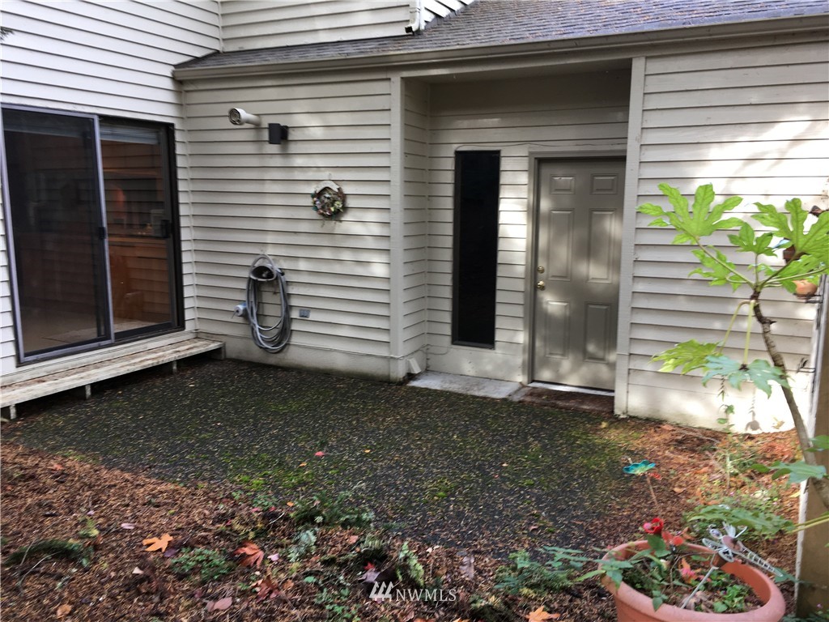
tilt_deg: -10.1
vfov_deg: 48.2
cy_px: 311
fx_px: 695
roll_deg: -1.1
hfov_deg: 61.7
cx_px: 414
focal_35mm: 29
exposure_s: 1/60
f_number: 2.2
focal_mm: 4.15
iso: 32
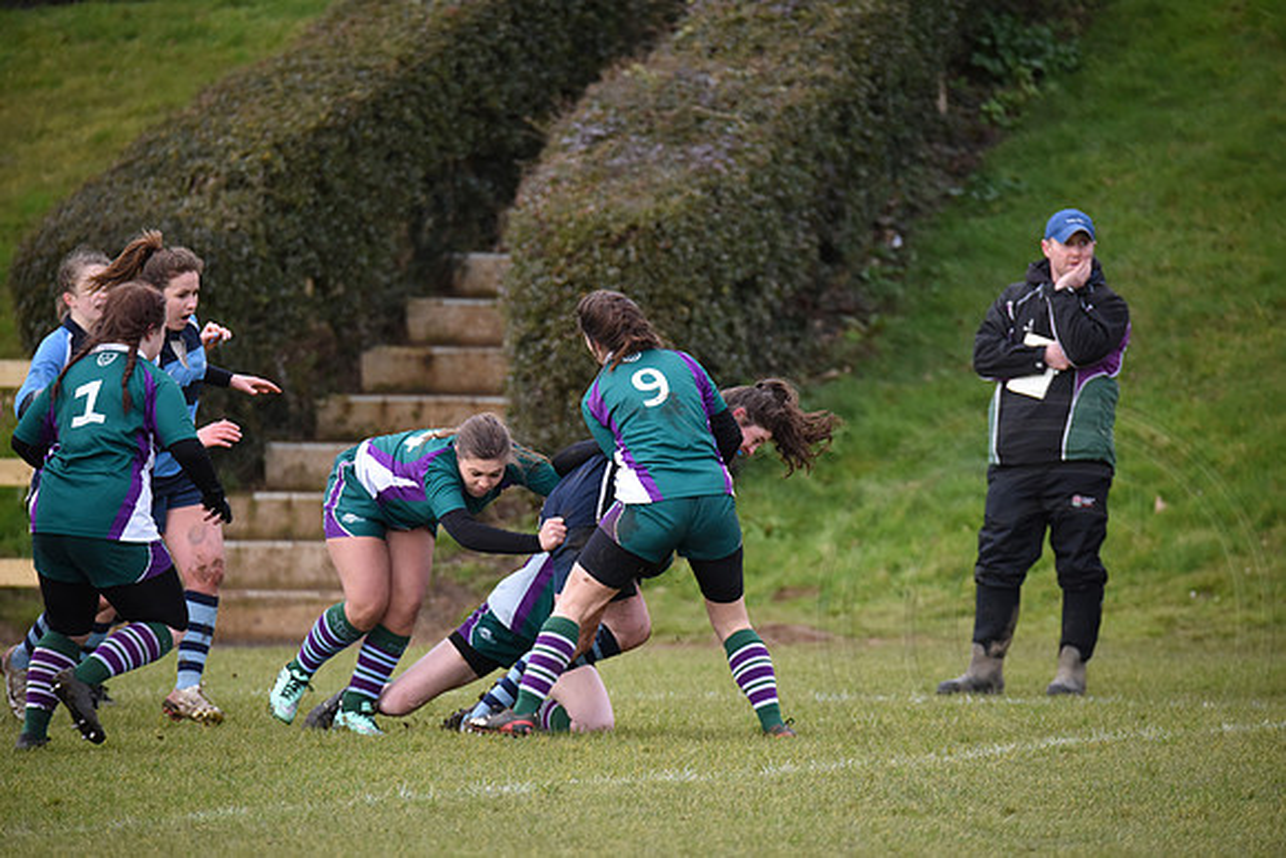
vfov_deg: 2.8
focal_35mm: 490
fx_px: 17507
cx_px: 643
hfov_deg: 4.2
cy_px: 429
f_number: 6.3
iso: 2000
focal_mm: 490
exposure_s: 1/1250
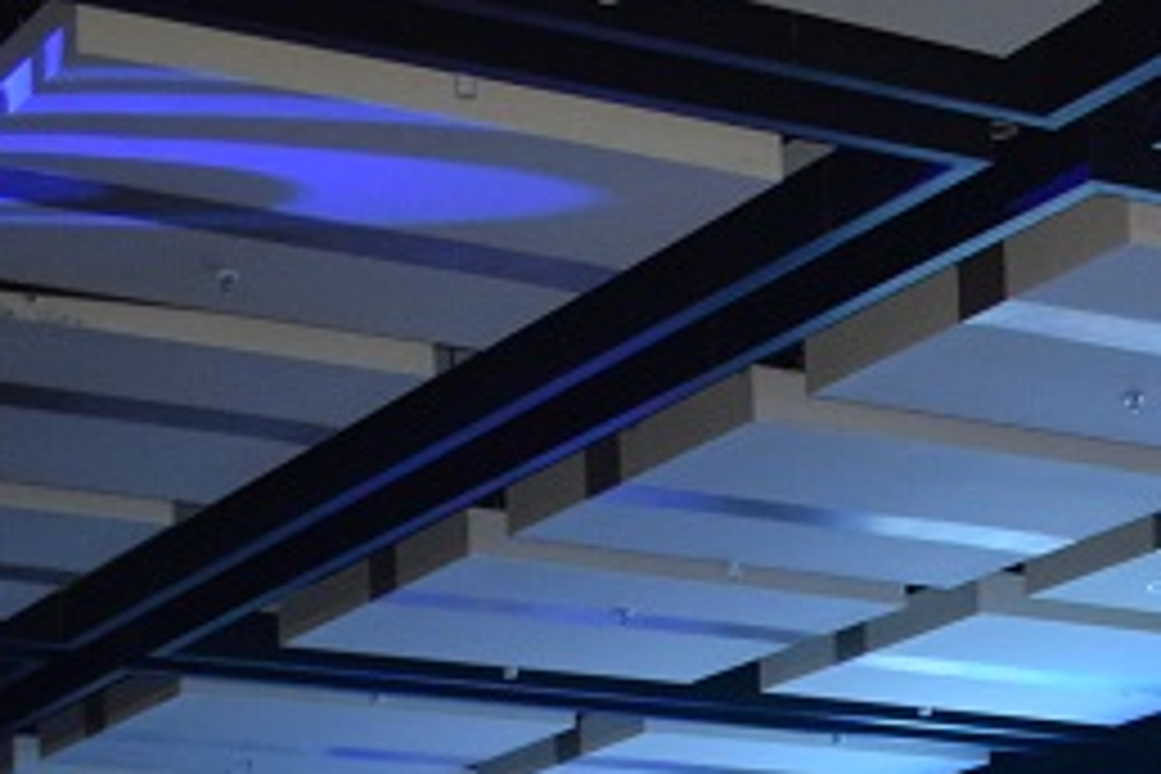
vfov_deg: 10.5
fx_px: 3932
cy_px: 1415
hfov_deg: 16.2
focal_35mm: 122
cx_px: 1323
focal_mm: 21
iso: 1800
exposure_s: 1/30
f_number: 3.8
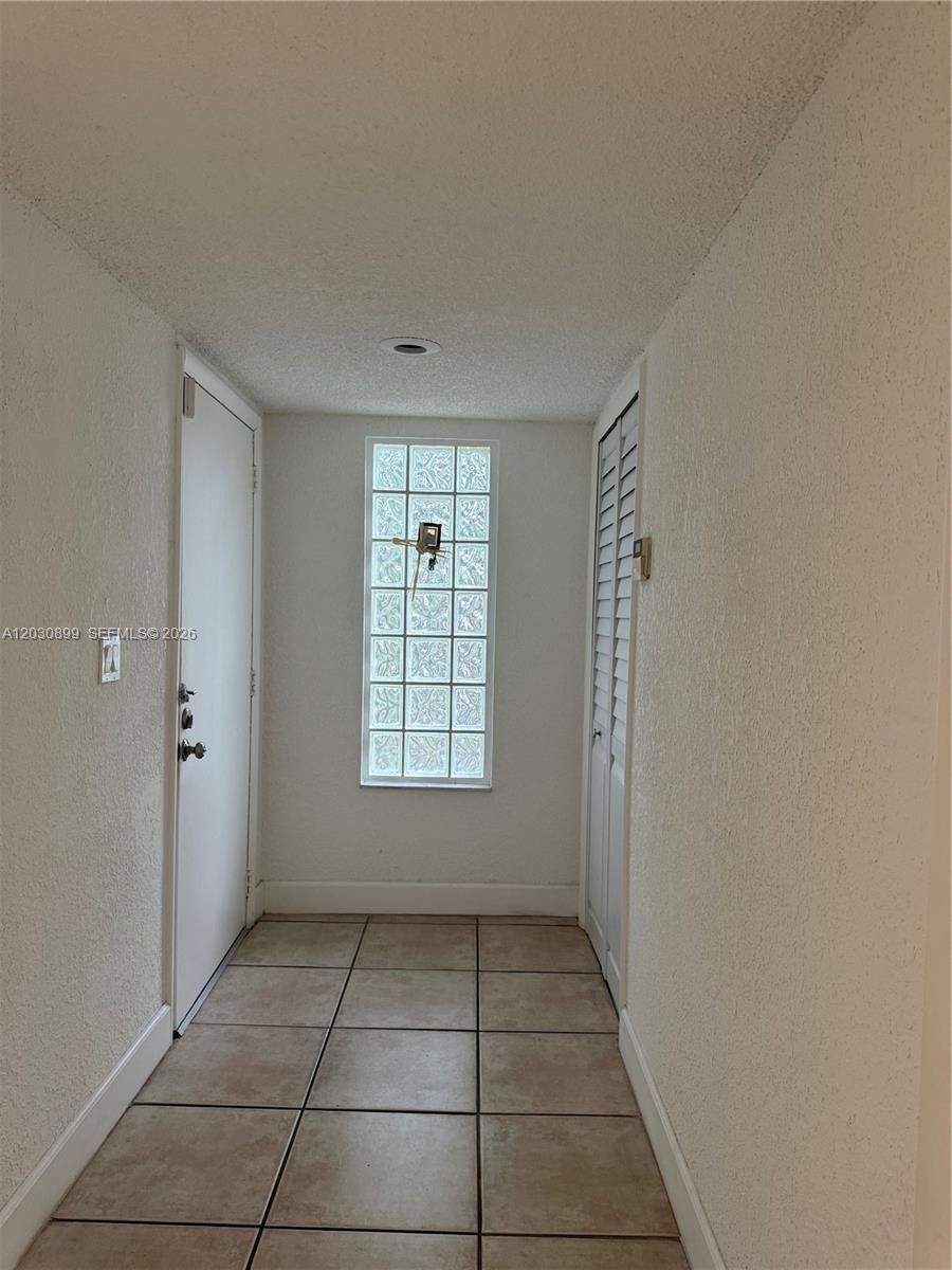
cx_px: 476
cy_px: 635
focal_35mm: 24
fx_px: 880
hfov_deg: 56.8
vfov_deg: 71.6
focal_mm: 6.76
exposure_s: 1/60
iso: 250
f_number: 1.78
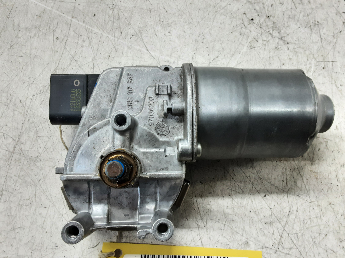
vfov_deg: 51.4
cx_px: 172
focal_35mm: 27
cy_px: 129
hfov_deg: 65.3
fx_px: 269
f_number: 1.9
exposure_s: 1/50
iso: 125
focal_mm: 2.91
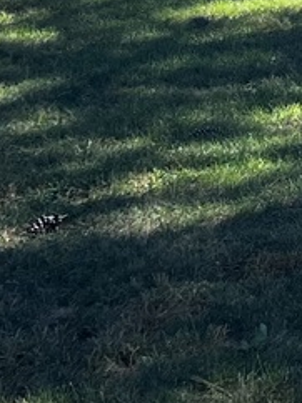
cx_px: 601
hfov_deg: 9.0
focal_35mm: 155
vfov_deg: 12.2
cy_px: -195
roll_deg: +1.4
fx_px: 1806
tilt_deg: -2.4
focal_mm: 5.7
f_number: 1.5
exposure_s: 1/1344
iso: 50
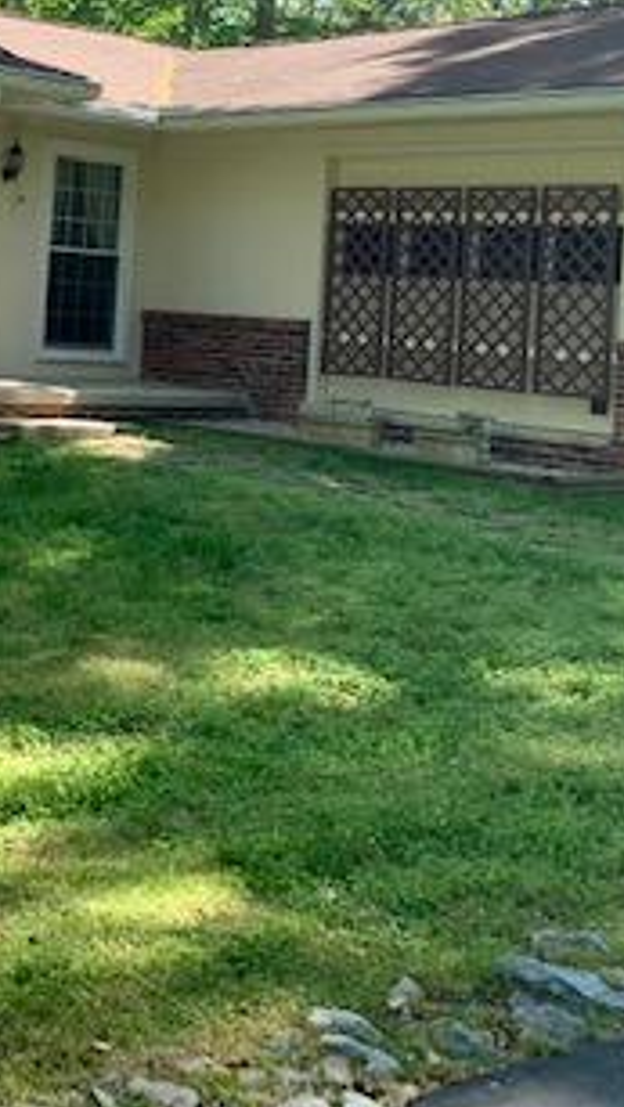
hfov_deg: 19.4
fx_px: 1733
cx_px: -87
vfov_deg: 34.8
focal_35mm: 59
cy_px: 306
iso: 25
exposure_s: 1/711
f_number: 1.8
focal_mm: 4.25
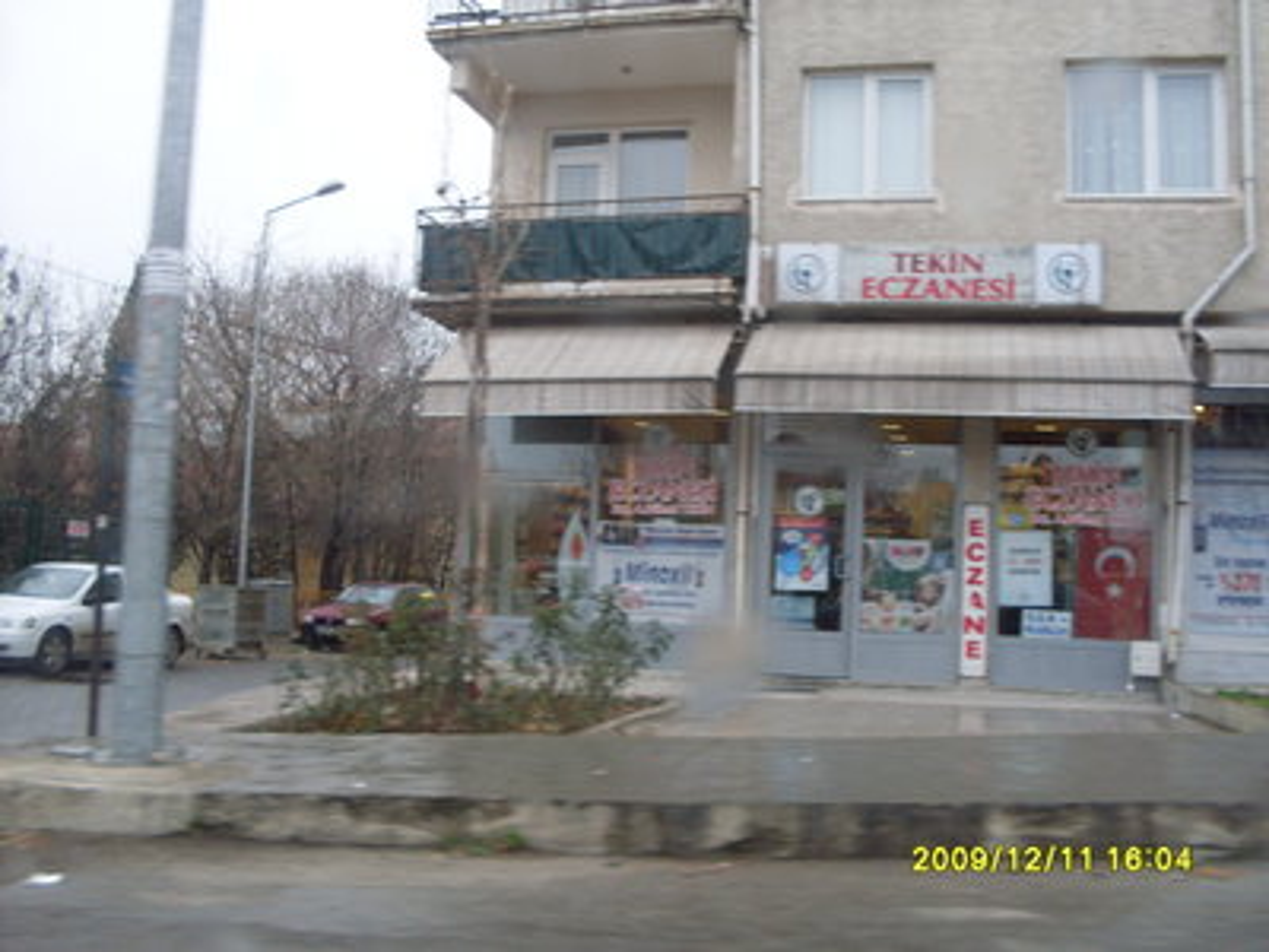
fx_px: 1393
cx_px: 634
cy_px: 476
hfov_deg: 49.0
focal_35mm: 38
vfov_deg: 37.7
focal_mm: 6.3
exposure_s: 1/90
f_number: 2.8
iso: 100
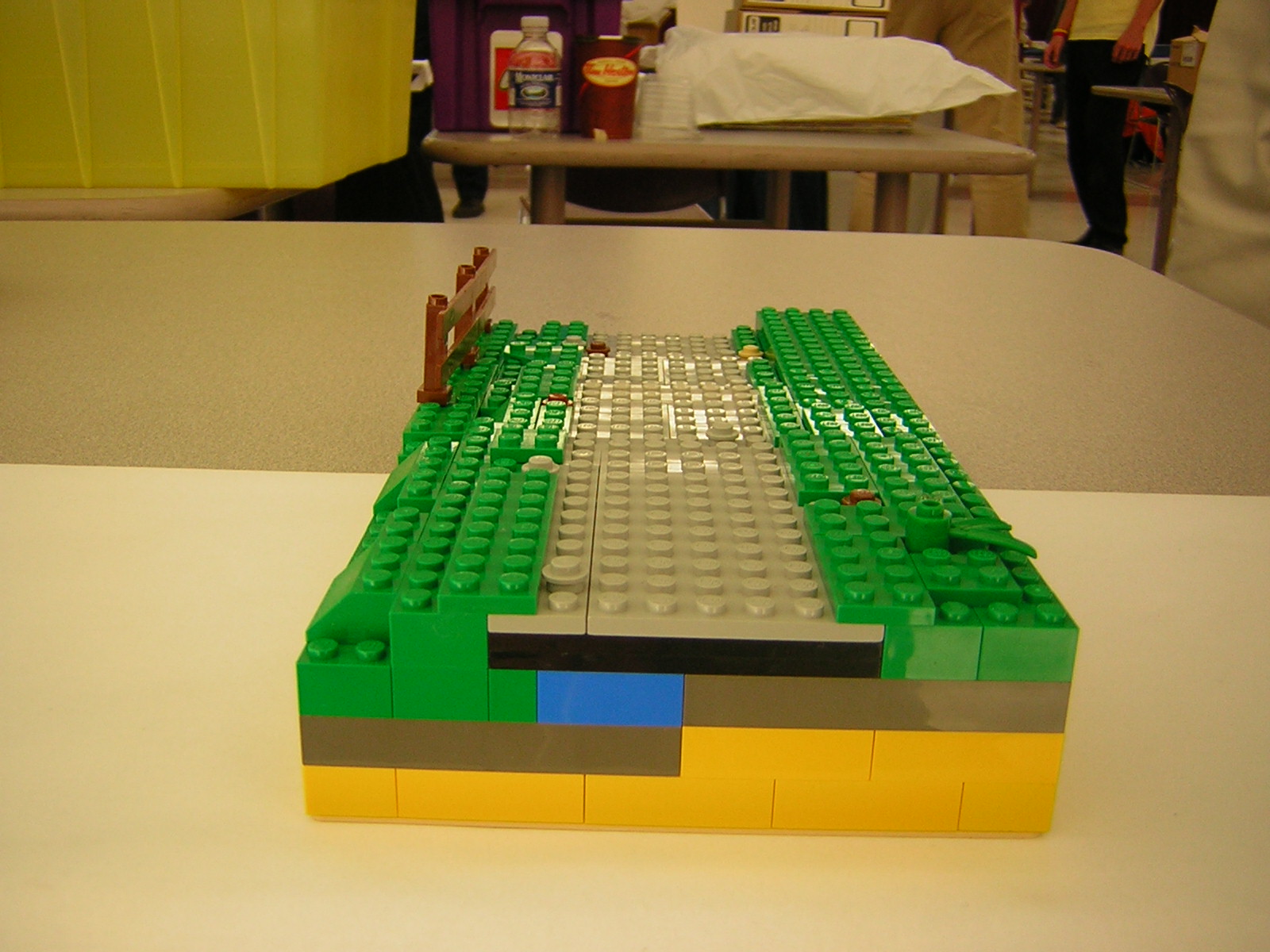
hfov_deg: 51.4
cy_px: 476
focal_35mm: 36
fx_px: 1321
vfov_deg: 39.7
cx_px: 635
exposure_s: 1/15.7
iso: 50
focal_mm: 4.7
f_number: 2.6
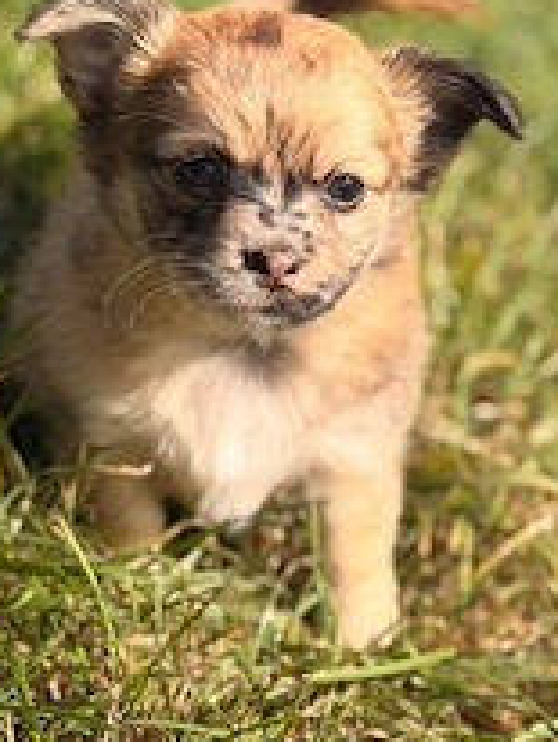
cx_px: 256
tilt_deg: -18.6
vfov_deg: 21.0
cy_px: 472
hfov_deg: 15.9
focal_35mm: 93
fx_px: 1995
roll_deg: -1.6
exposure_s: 1/2342
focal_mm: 6.76
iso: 64
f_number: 1.78
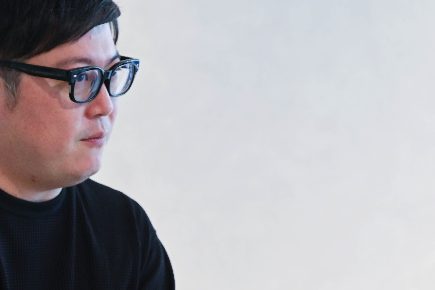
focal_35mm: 255
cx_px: 118
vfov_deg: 5.4
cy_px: 185
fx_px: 3082
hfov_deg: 8.1
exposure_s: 1/125
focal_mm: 120
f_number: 6.3
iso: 1250
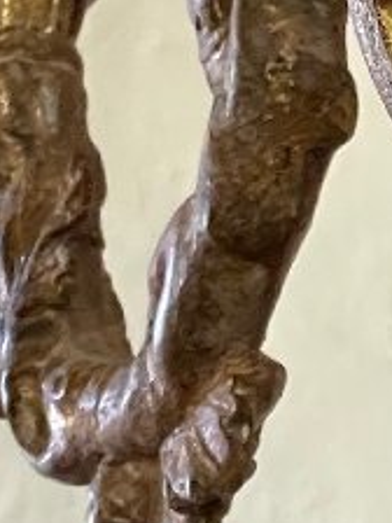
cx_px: 971
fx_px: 4198
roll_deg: +2.0
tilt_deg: +17.7
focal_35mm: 278
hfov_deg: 5.2
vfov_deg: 7.1
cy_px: 51
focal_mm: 6
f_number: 2
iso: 640
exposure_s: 1/60
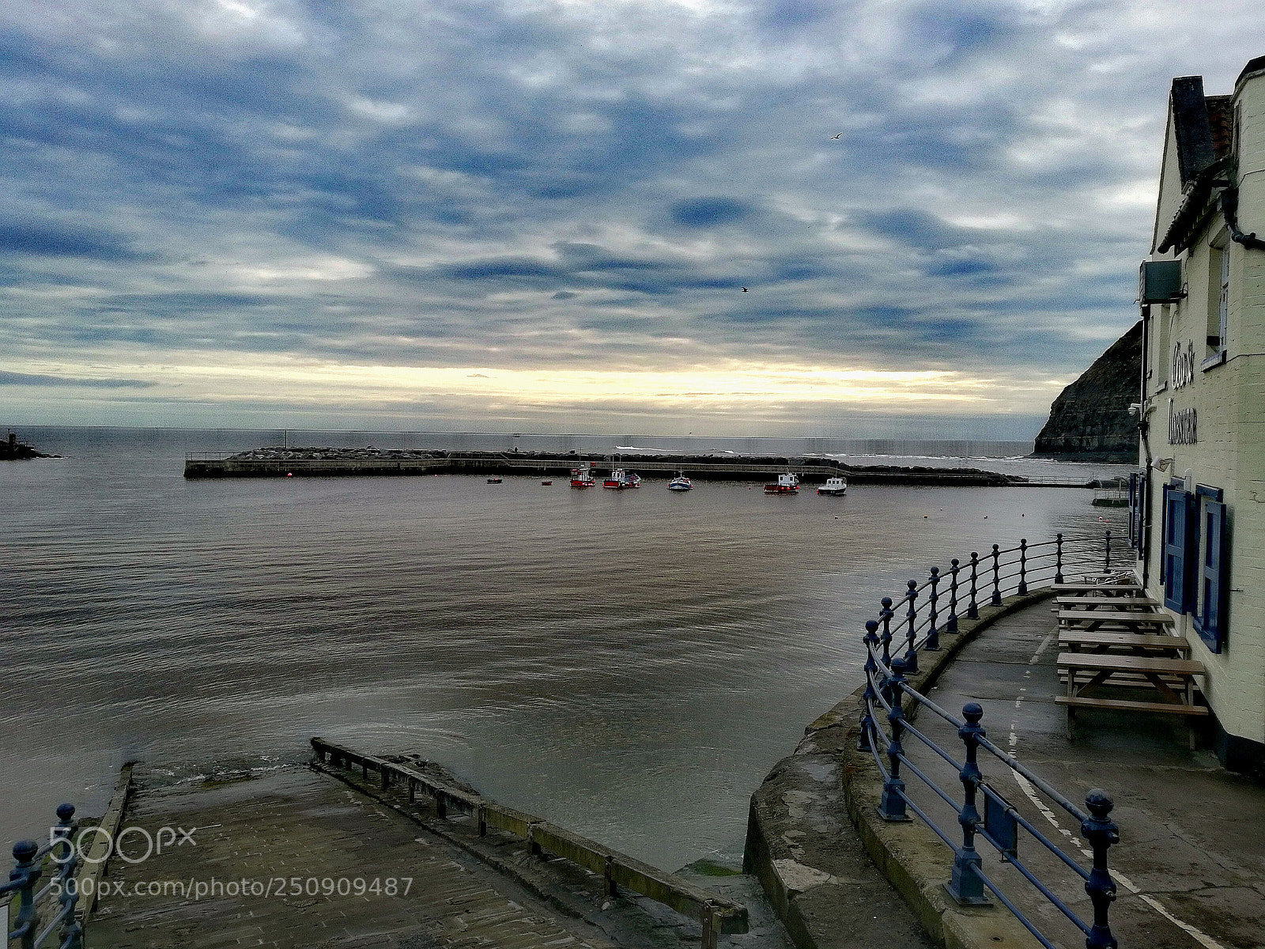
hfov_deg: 60.0
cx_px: 632
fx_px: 1096
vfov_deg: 46.8
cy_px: 474
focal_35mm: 30
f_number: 2.2
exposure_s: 1/431
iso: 50
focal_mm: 4.5
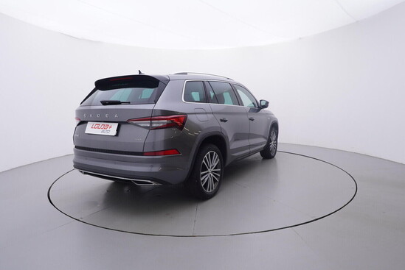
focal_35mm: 22
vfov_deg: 56.2
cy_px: 135
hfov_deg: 77.3
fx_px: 253
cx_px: 202
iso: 200
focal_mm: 15
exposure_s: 1/80
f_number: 5
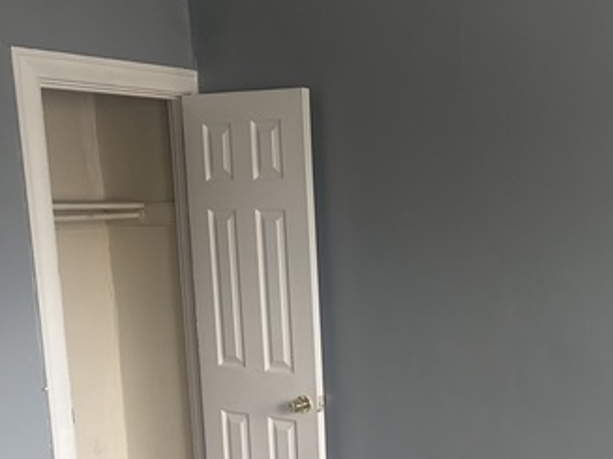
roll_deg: +1.6
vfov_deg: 26.8
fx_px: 938
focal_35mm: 53
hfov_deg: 35.1
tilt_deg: -11.1
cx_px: 486
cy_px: 386
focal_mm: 5.96
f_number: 1.6
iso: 125
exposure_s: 1/85
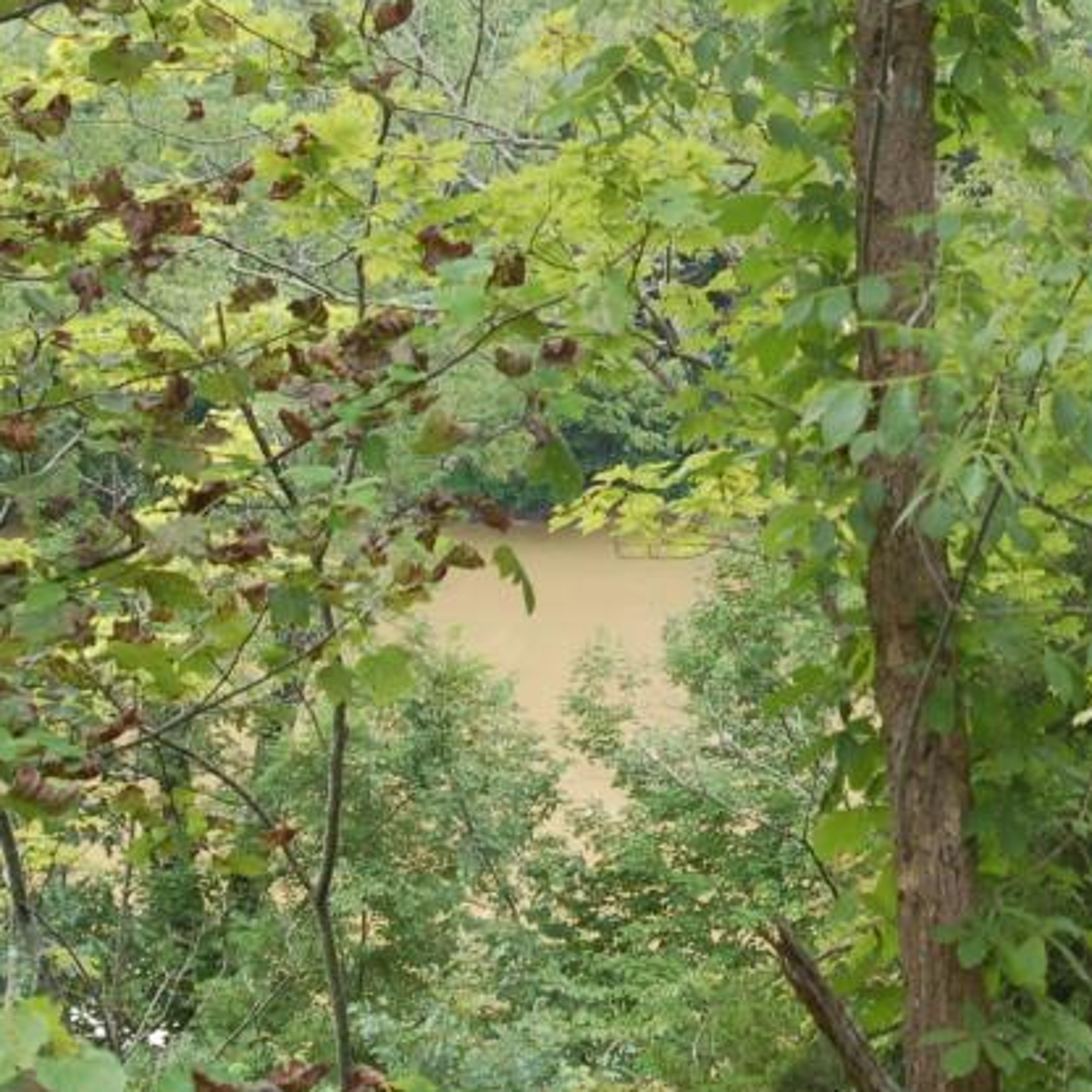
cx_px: 1049
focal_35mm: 99
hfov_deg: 17.2
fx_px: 3533
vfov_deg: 17.6
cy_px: 454
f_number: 5.6
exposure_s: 1/125
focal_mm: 28
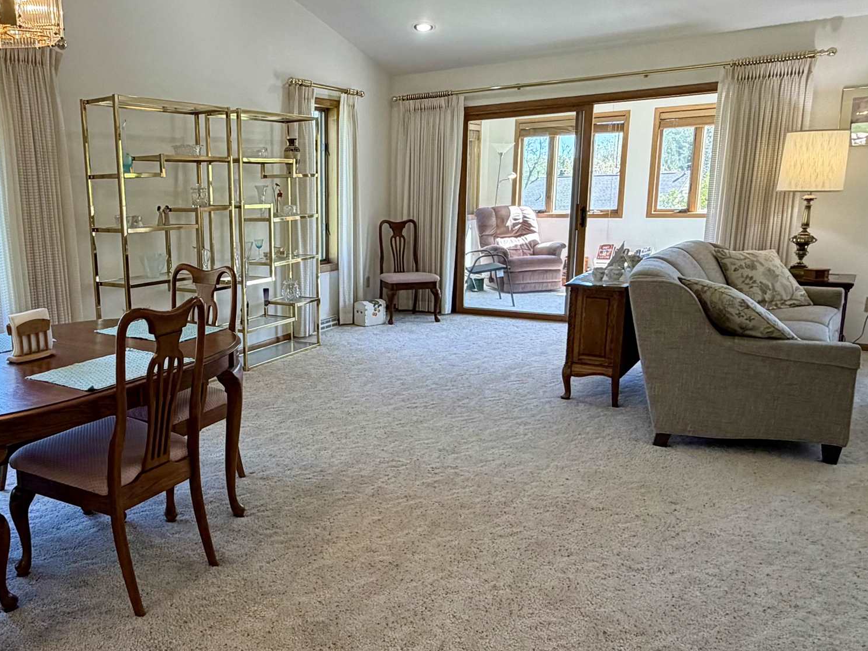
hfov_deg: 59.5
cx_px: 257
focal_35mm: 29
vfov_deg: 48.2
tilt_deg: -12.6
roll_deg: +2.0
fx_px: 727
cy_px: 345
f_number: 2.2
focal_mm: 2.22
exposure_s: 1/120
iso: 125
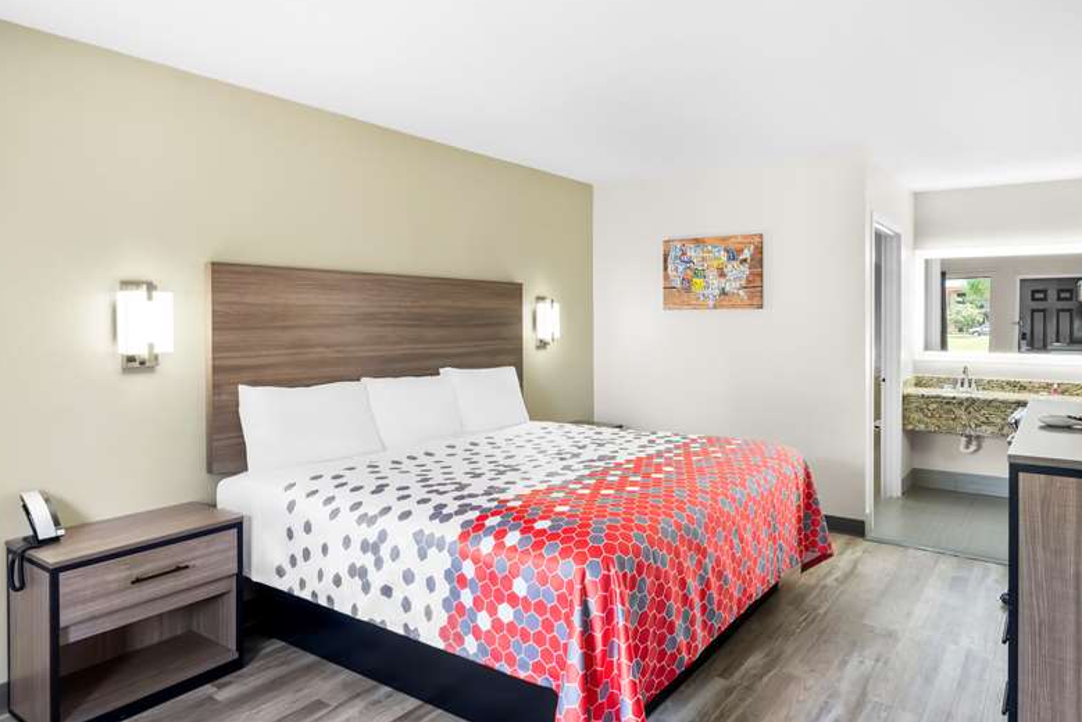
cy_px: 330
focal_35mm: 21
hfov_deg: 81.0
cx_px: 584
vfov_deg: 59.5
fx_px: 631
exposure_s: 1.3
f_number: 8
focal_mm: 16
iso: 100
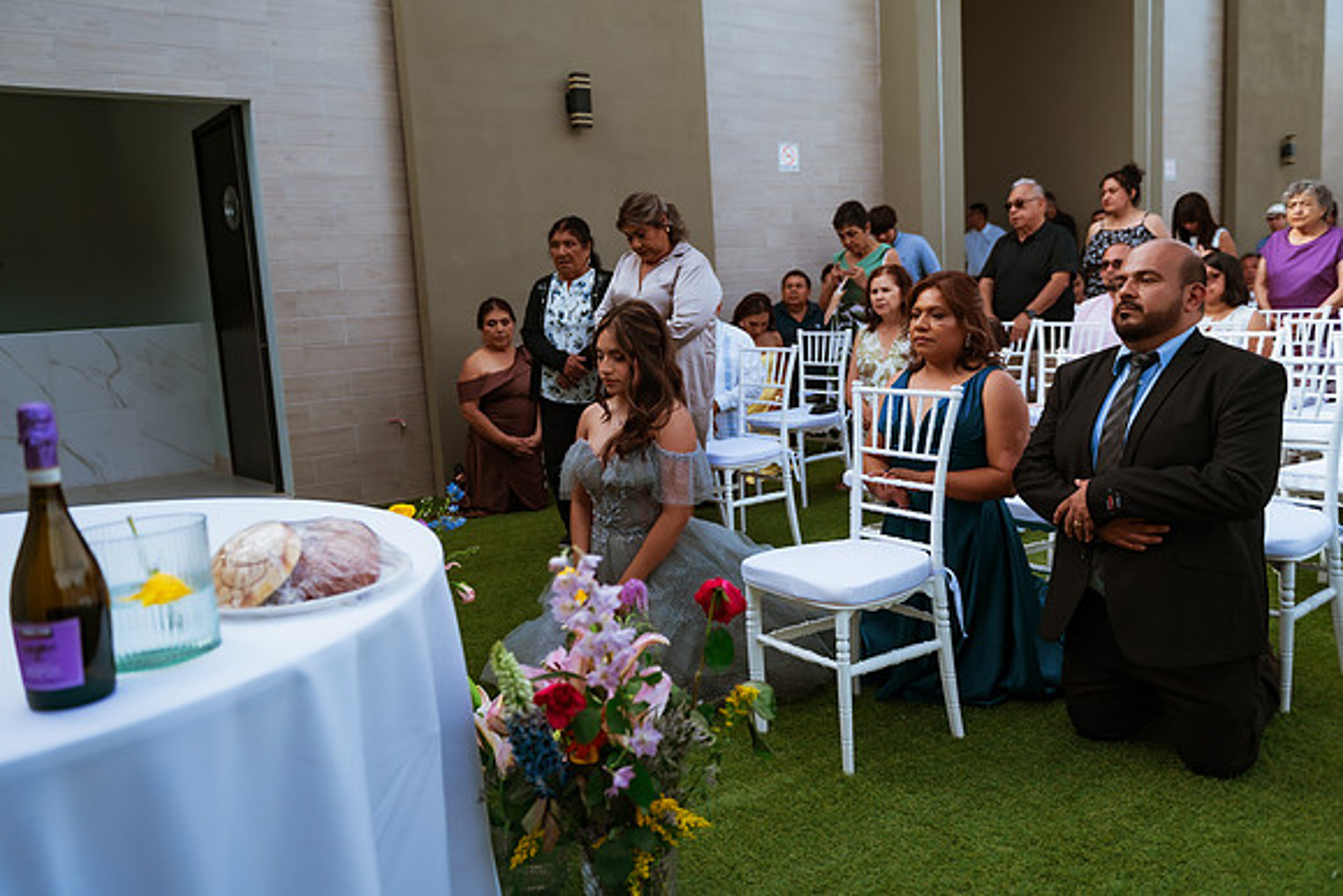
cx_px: 672
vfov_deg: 45.0
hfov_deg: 63.6
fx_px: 1082
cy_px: 448
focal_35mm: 29
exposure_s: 1/1250
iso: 100
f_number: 2.8
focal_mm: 29
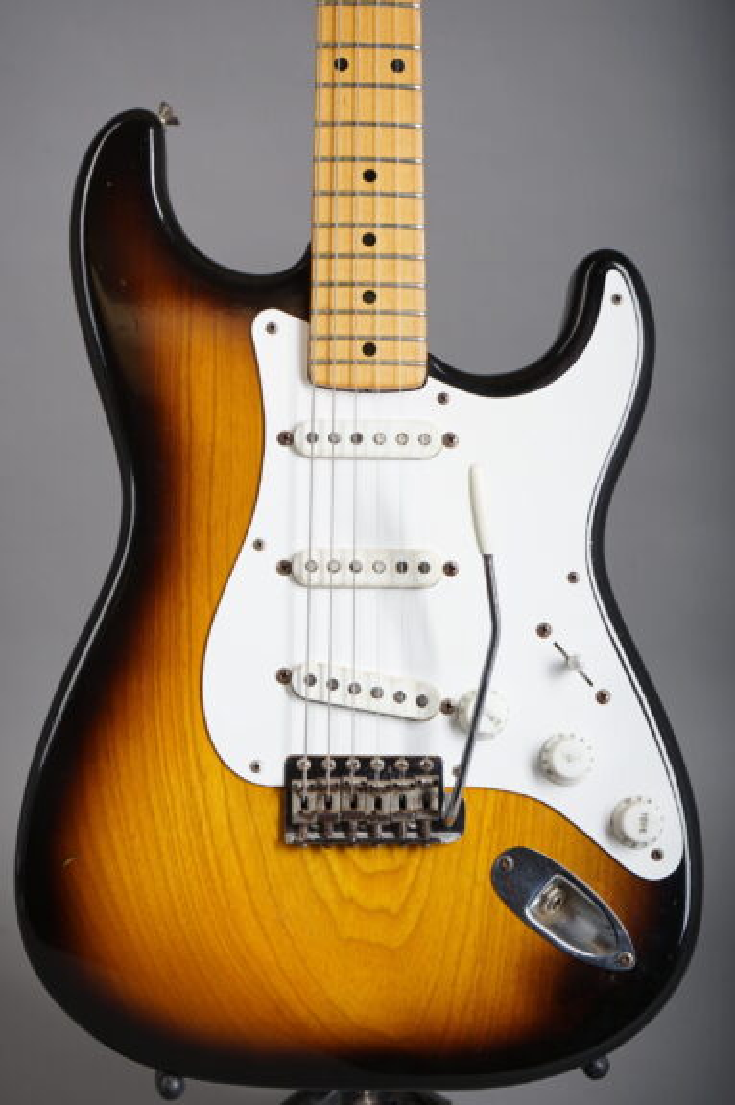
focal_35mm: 70
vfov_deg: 28.9
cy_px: 552
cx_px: 368
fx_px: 2147
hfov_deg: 19.4
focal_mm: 70
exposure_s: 1/160
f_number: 8
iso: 160
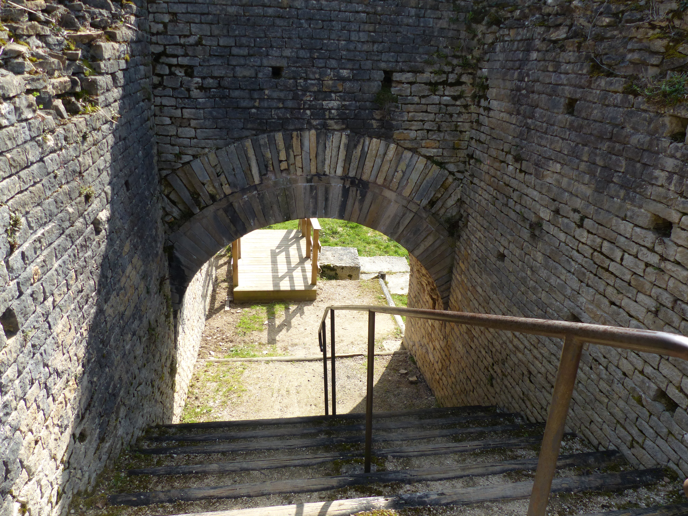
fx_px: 497
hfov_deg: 69.4
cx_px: 344
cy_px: 258
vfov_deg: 54.9
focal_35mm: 25
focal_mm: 4.5
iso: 100
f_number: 2.8
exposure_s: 1/500
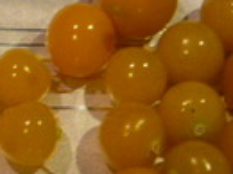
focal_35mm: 107
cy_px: 74
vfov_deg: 13.8
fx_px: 719
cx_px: -45
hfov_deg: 17.6
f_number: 2.8
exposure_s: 1/15
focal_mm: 5.5
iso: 400
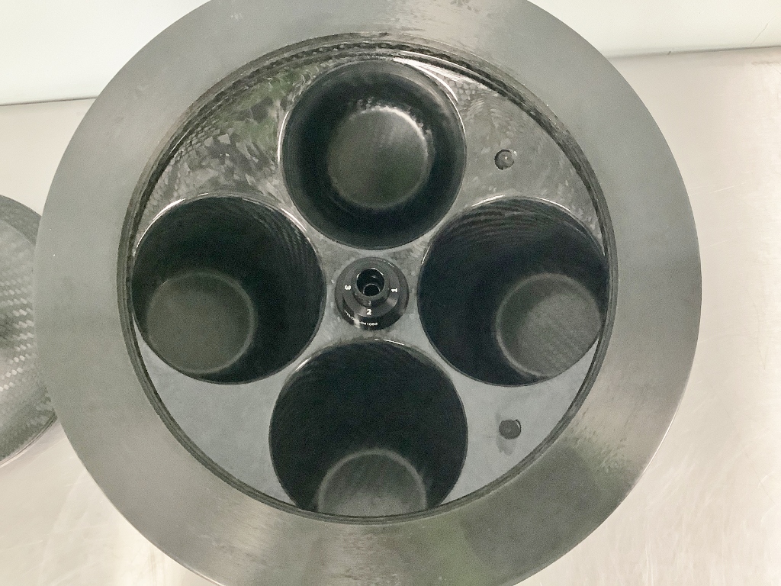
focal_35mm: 31
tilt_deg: -81.3
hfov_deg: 58.4
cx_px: 390
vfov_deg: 45.4
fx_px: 699
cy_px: 293
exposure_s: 1/40
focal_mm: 3.3
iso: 320
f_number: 2.4
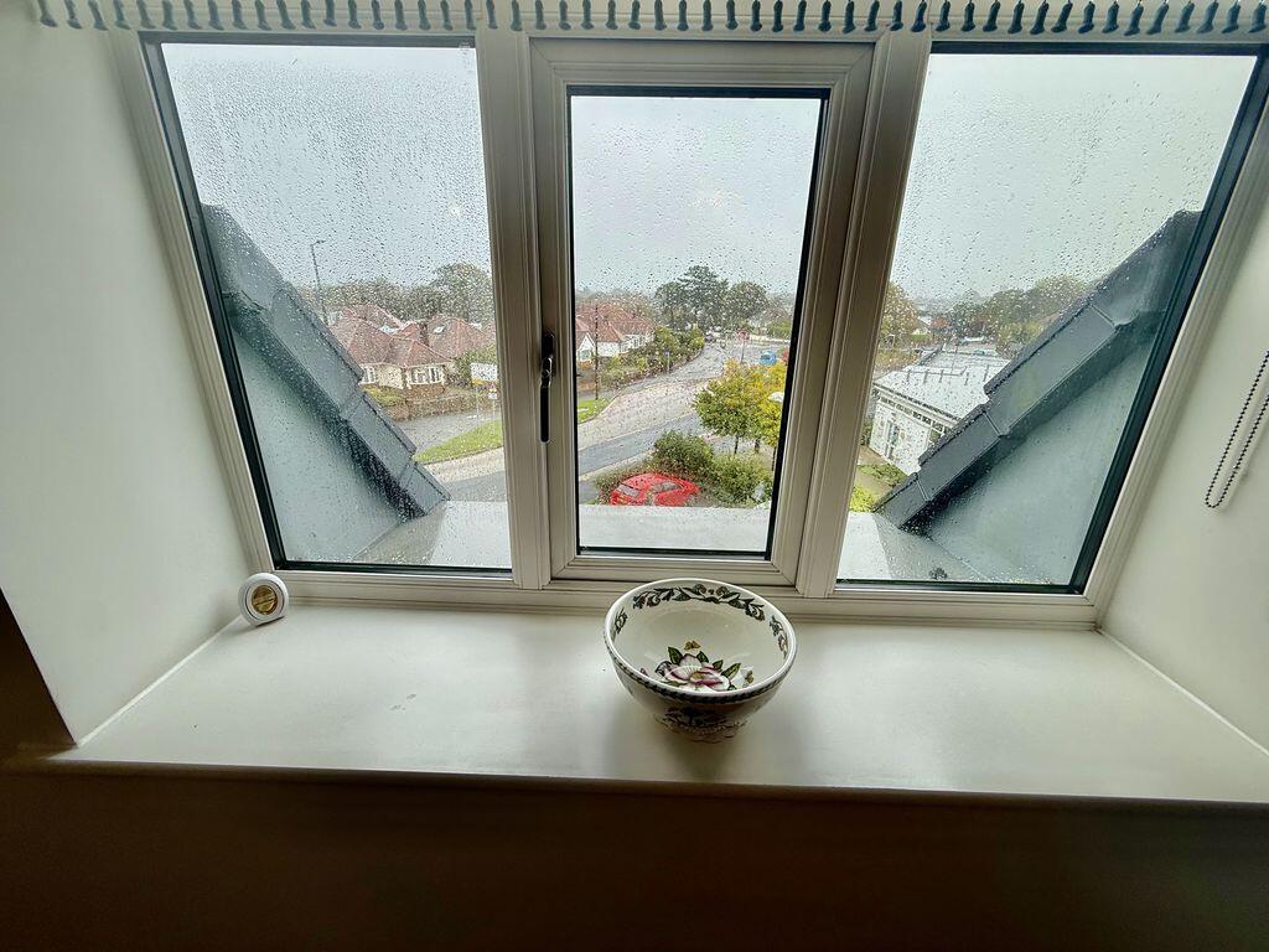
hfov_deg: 102.1
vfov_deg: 85.7
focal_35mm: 14
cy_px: 476
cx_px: 634
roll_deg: -0.8
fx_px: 513
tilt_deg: -19.6
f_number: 2.2
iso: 50
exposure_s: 1/226
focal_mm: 2.22
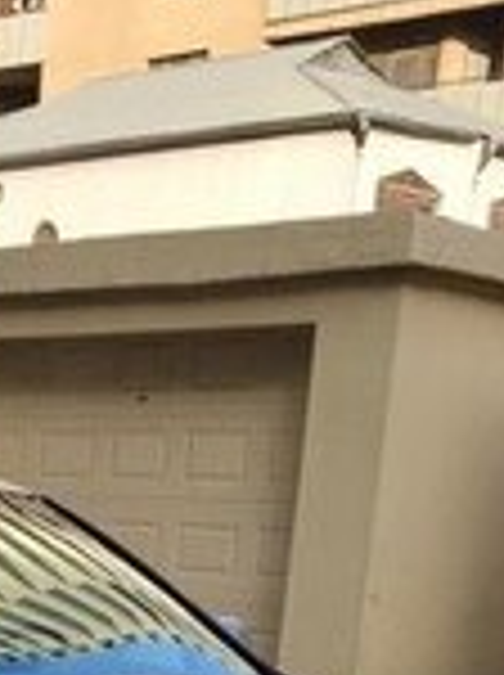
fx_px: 1869
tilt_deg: -18.2
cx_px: -238
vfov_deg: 17.9
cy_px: 1062
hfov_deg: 14.4
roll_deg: -1.8
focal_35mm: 96
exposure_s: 1/390
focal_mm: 4.15
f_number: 2.2
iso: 25
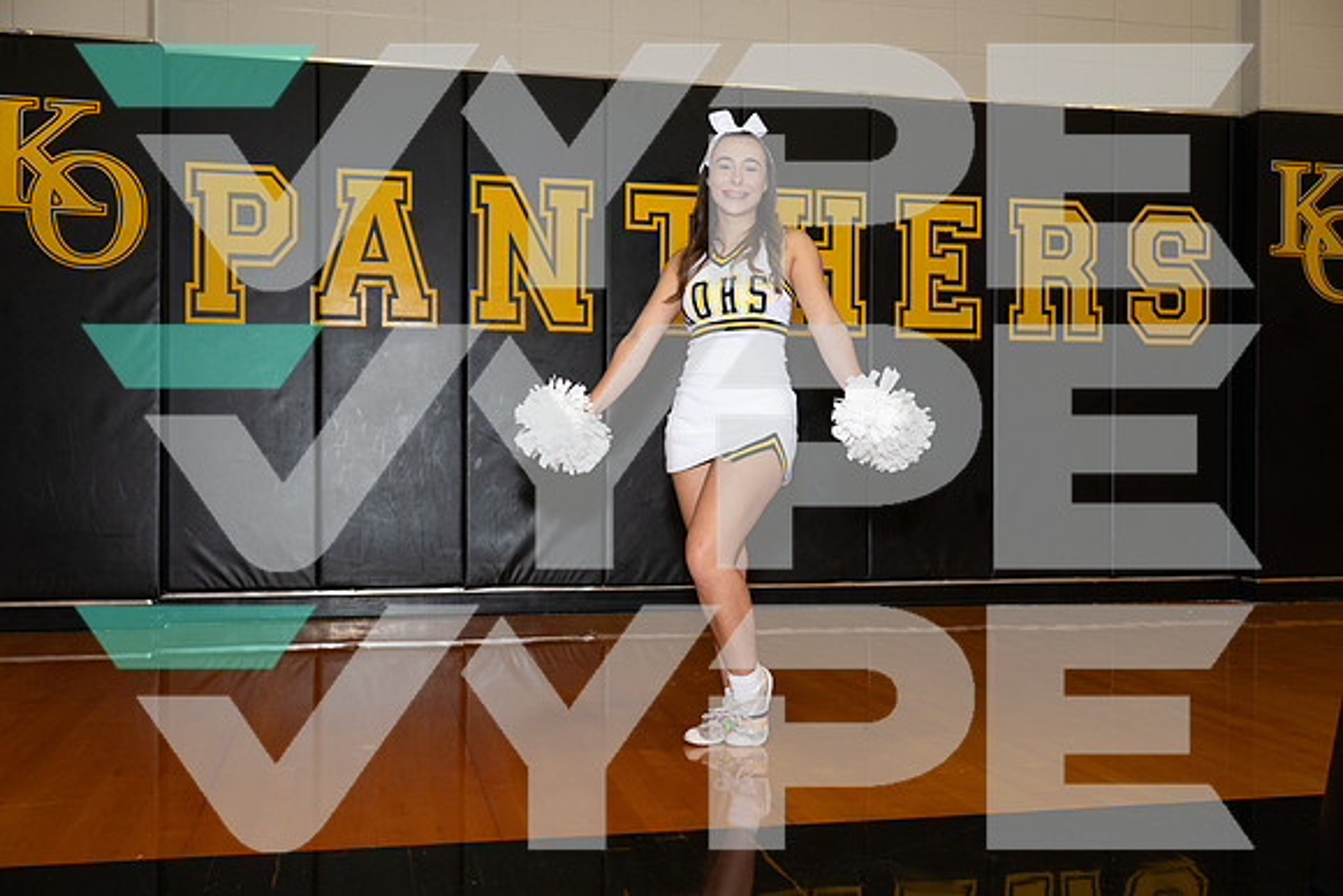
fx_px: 1381
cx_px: 672
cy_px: 448
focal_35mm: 37
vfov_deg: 36.0
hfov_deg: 51.9
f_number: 4
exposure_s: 1/250
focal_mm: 37
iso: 500
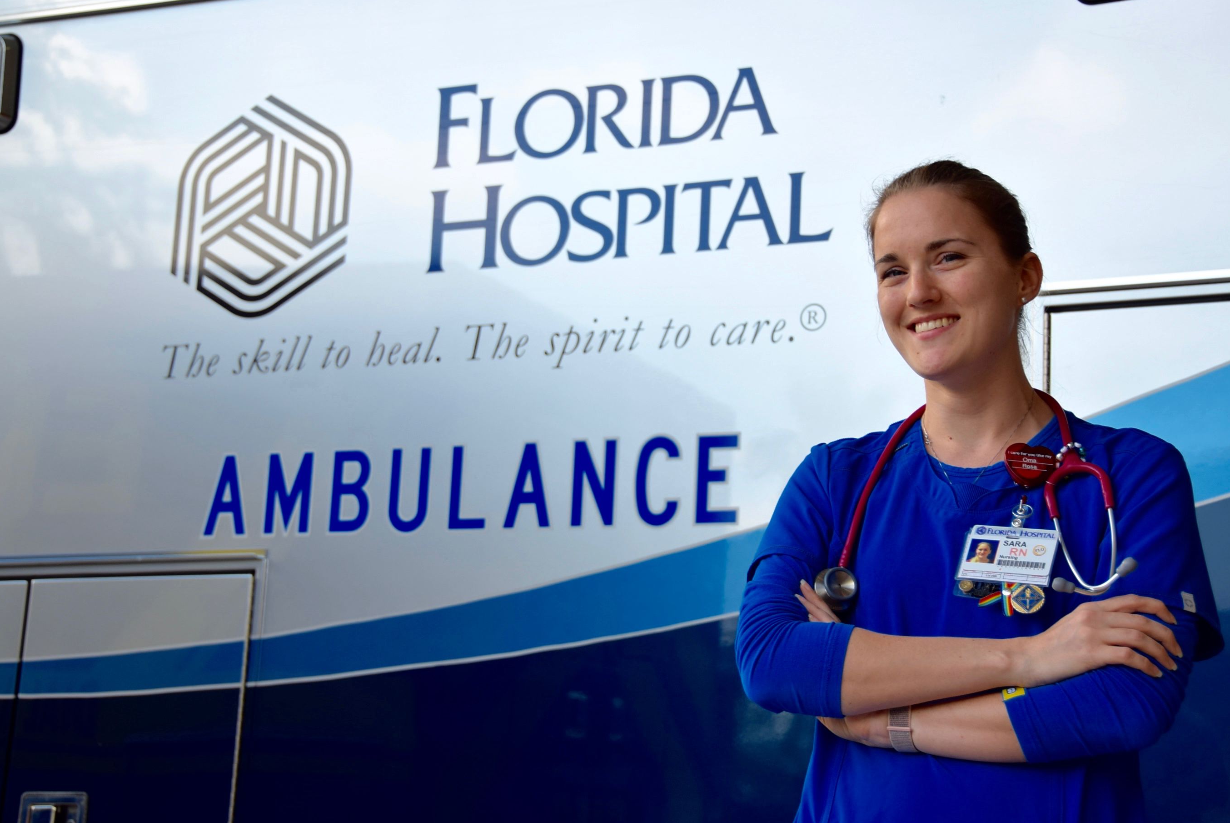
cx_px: 679
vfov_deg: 21.6
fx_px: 2154
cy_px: 410
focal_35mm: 63
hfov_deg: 31.8
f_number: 5
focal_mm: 38
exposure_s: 1/100
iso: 100
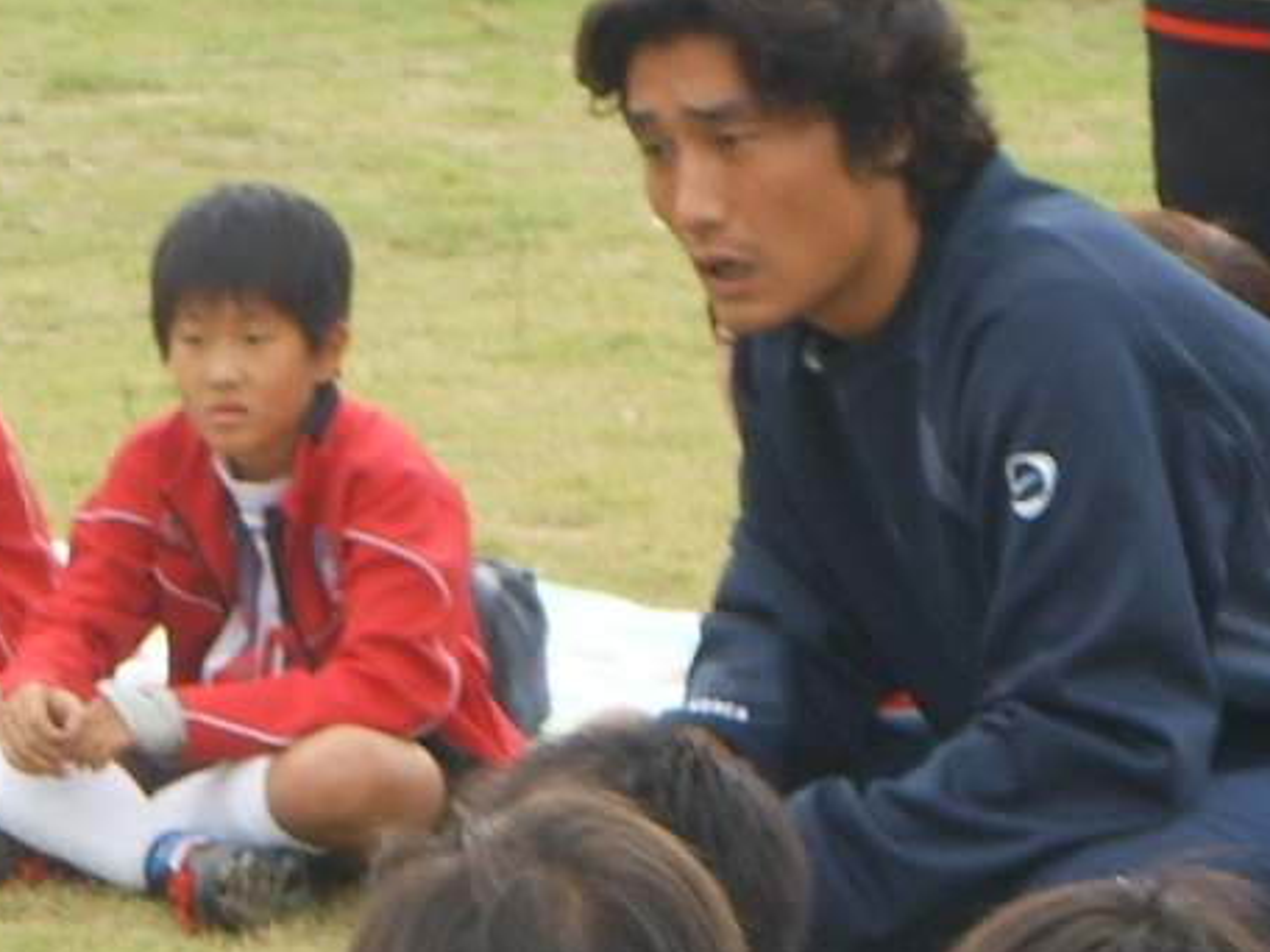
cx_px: 448
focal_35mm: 333
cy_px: 902
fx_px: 12217
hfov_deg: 5.9
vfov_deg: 4.5
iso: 50
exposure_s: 1/180
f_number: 4.4
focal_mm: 16
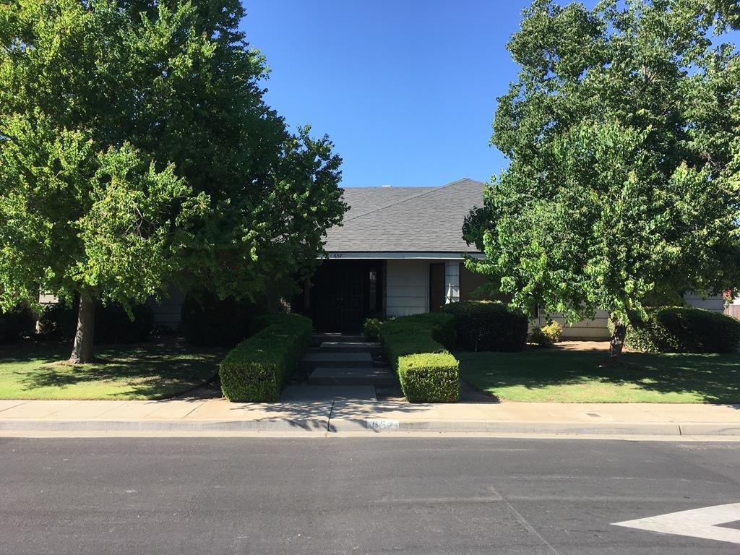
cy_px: 278
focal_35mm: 29
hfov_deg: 61.7
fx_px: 620
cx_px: 370
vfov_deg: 48.2
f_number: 2.2
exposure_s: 1/818
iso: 25
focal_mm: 4.15
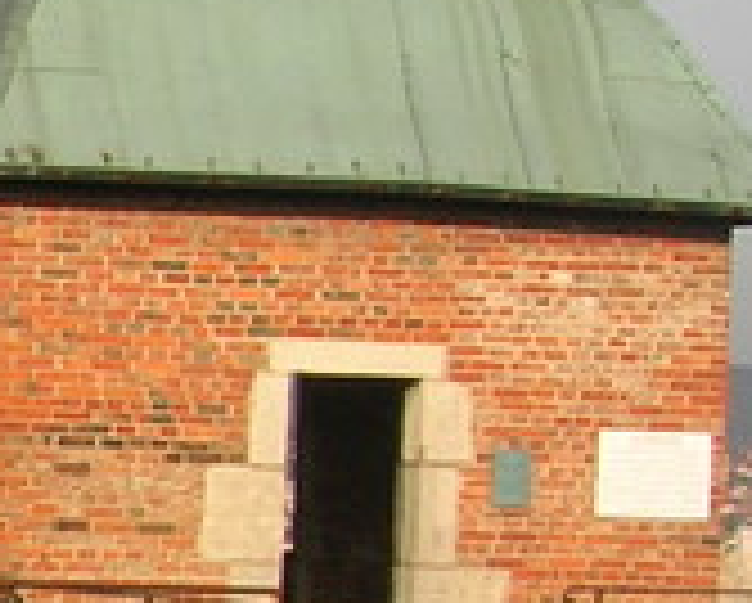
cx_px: -1432
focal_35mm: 222
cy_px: 792
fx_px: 4947
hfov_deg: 7.7
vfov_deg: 6.9
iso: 64
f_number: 4.8
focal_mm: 7.8
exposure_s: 1/541
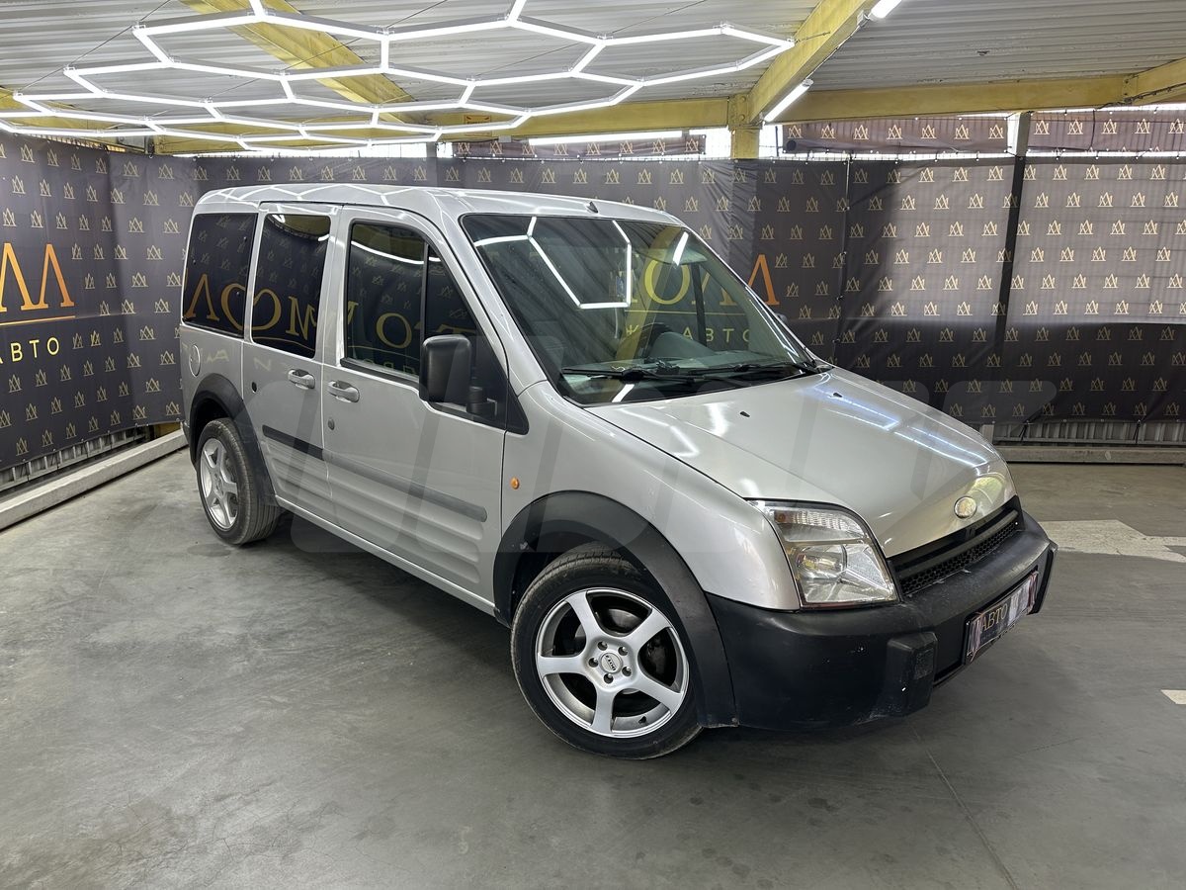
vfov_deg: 56.8
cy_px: 445
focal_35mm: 24
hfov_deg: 71.6
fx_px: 822
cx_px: 593
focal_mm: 6.86
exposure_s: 1/100
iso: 100
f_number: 1.78
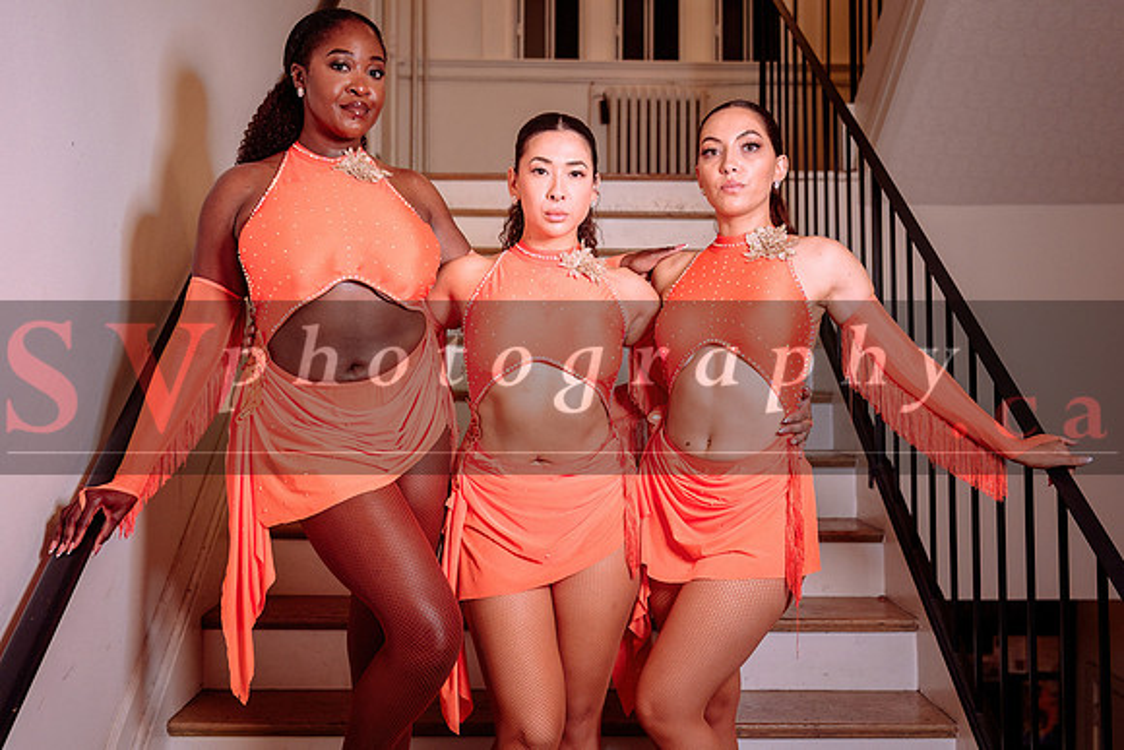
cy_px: 342
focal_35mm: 38
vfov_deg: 34.9
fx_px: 1193
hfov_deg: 50.4
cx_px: 563
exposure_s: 1/125
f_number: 3.2
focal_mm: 34
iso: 800
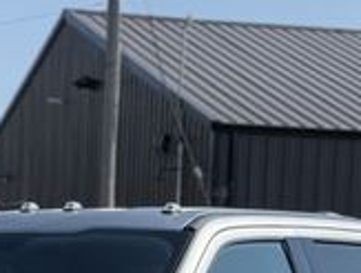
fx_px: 1965
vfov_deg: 7.6
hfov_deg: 10.4
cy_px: 530
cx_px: 42
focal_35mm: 188
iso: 80
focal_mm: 6.76
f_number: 1.78
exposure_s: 1/4098
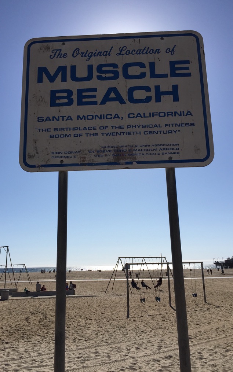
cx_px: 112
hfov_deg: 40.6
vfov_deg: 61.2
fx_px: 315
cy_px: 185
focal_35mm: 31
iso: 32
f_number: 2.2
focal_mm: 4.15
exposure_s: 1/4950
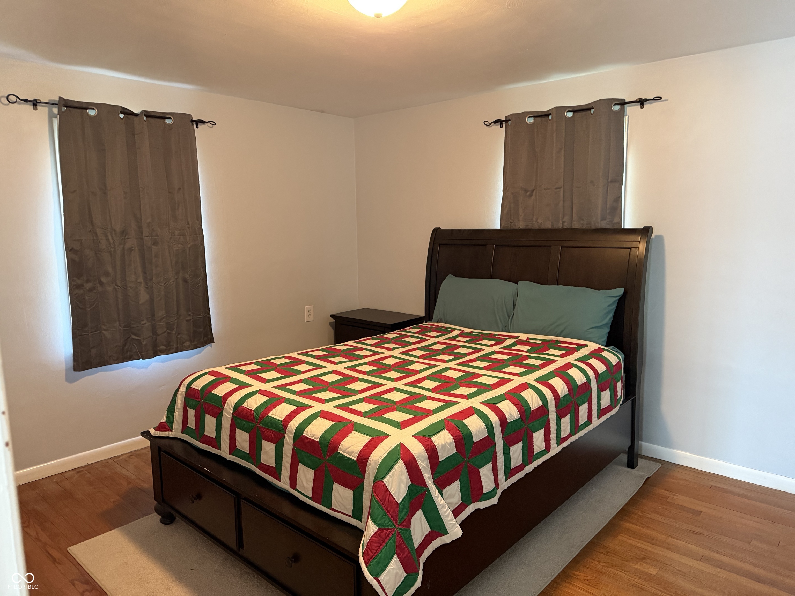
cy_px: 298
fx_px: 551
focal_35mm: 24
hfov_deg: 71.6
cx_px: 398
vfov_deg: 56.8
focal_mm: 6.76
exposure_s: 1/60
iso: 800
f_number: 1.78
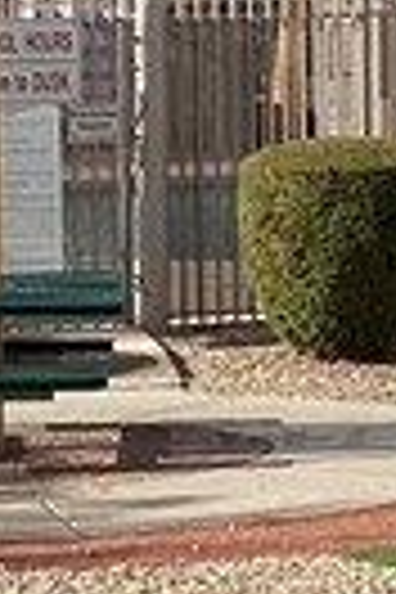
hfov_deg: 5.5
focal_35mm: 251
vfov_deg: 8.2
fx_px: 4141
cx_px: 94
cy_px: 158
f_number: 2.4
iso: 25
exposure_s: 1/981
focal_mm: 3.3
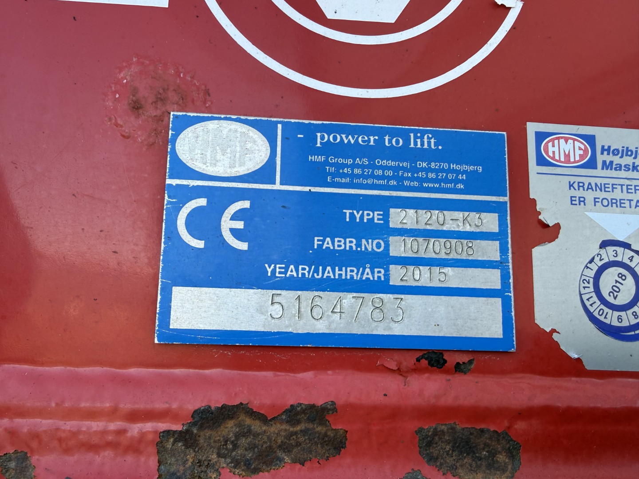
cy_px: 240
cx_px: 320
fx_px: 443
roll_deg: -0.8
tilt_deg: +6.8
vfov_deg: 56.8
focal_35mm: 24
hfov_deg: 71.6
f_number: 2.2
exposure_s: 1/99
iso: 40
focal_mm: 2.22
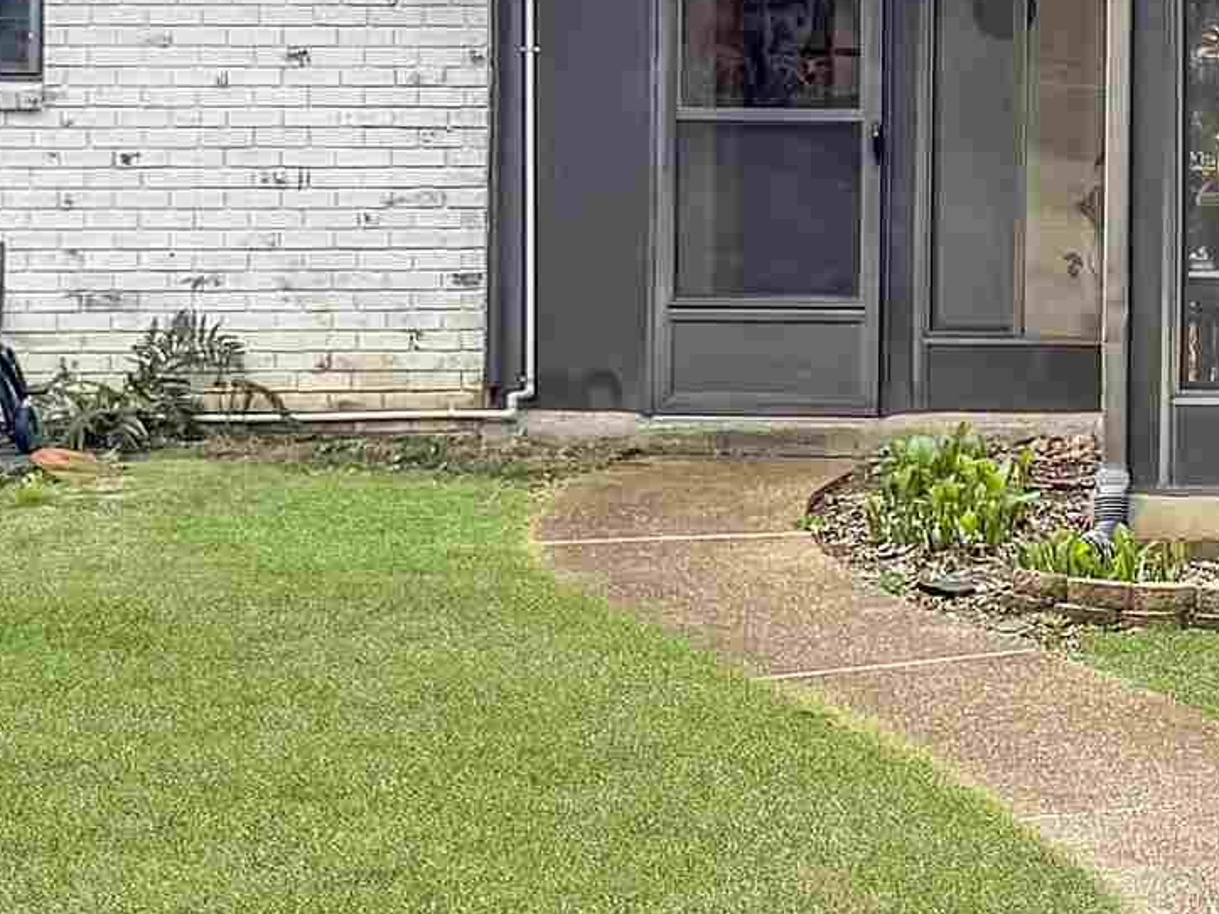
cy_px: 30
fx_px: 3591
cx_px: 1472
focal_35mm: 102
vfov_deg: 14.3
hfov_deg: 18.3
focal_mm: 6.76
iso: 80
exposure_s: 1/912
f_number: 1.78
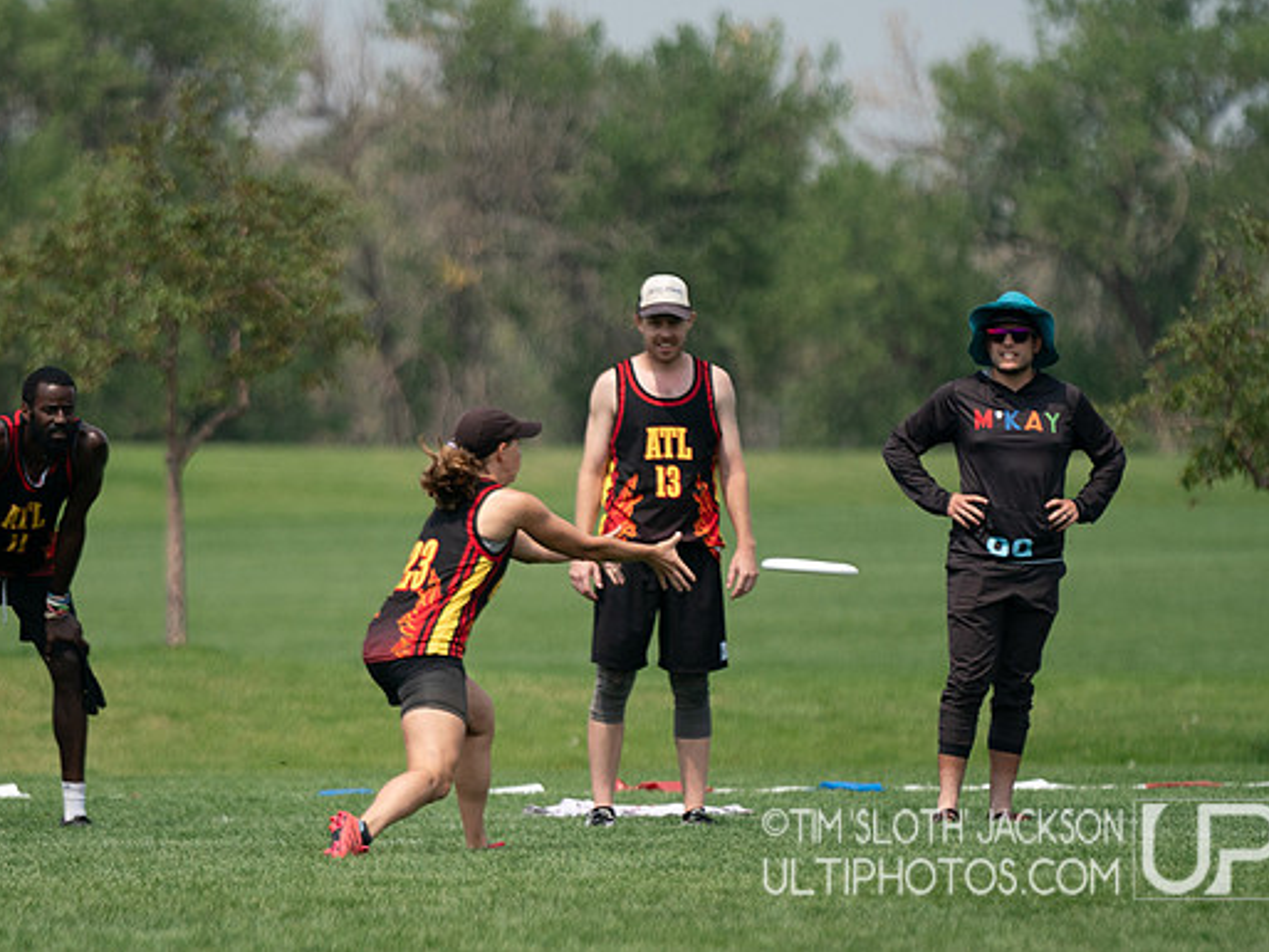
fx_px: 13567
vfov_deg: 4.0
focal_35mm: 370
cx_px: 472
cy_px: 635
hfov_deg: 5.4
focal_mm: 200
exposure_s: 1/8000
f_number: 2.8
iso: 400
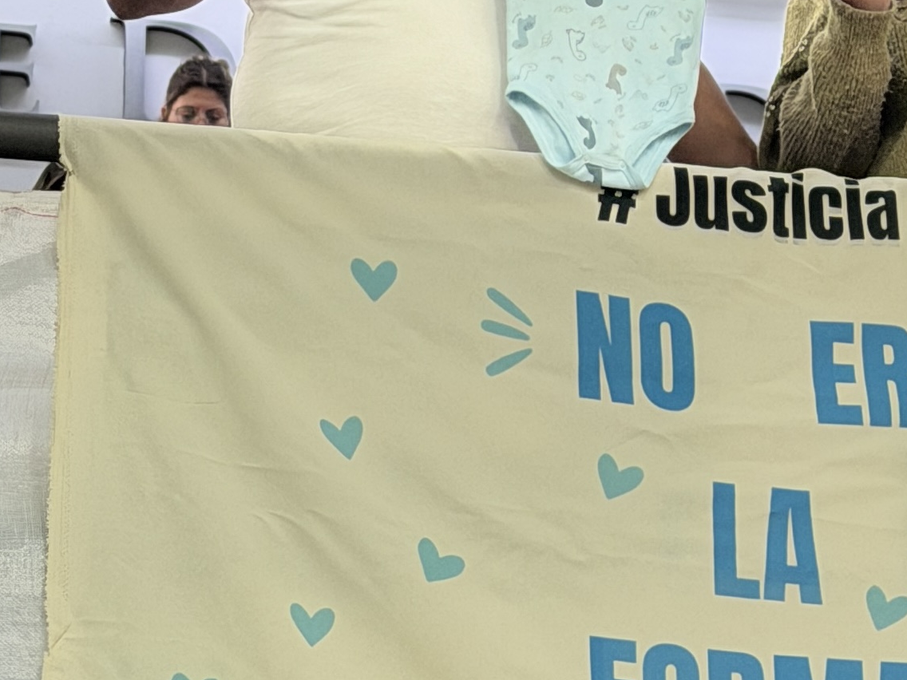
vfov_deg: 11.9
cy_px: 250
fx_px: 3249
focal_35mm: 124
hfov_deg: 15.8
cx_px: 747
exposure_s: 1/100
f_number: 1.78
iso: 160
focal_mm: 6.76
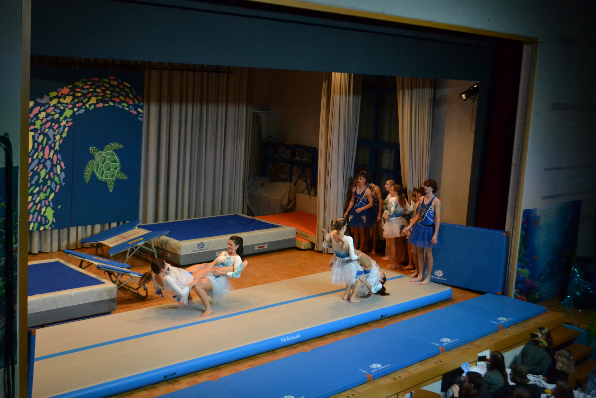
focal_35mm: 45
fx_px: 745
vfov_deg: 29.9
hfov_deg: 43.6
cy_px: 199
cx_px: 298
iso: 2500
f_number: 4.5
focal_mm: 30
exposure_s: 1/500
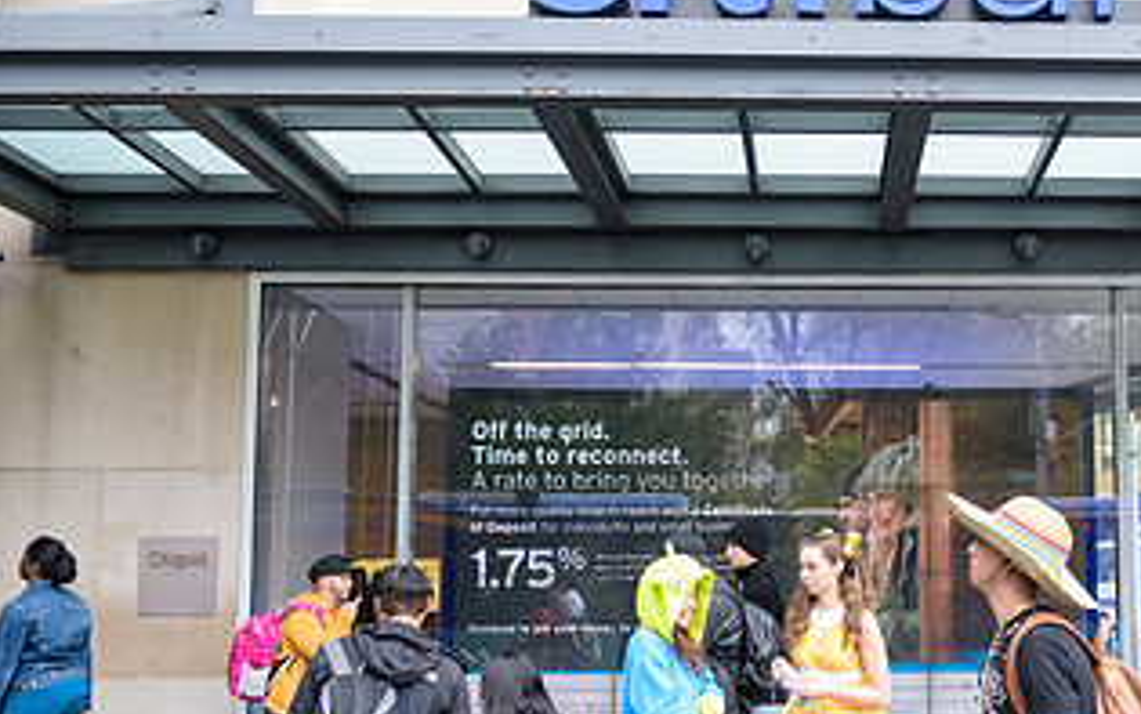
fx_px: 1400
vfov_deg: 28.4
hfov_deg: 42.8
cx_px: 869
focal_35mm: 45
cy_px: 469
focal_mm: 24
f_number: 3.2
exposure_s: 1/250
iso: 800
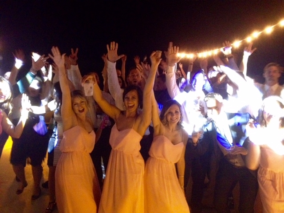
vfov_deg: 40.7
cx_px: 142
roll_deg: -1.8
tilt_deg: -9.2
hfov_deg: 52.6
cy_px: 106
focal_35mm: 35
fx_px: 287
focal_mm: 4.28
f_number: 2.4
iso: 800
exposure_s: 1/15
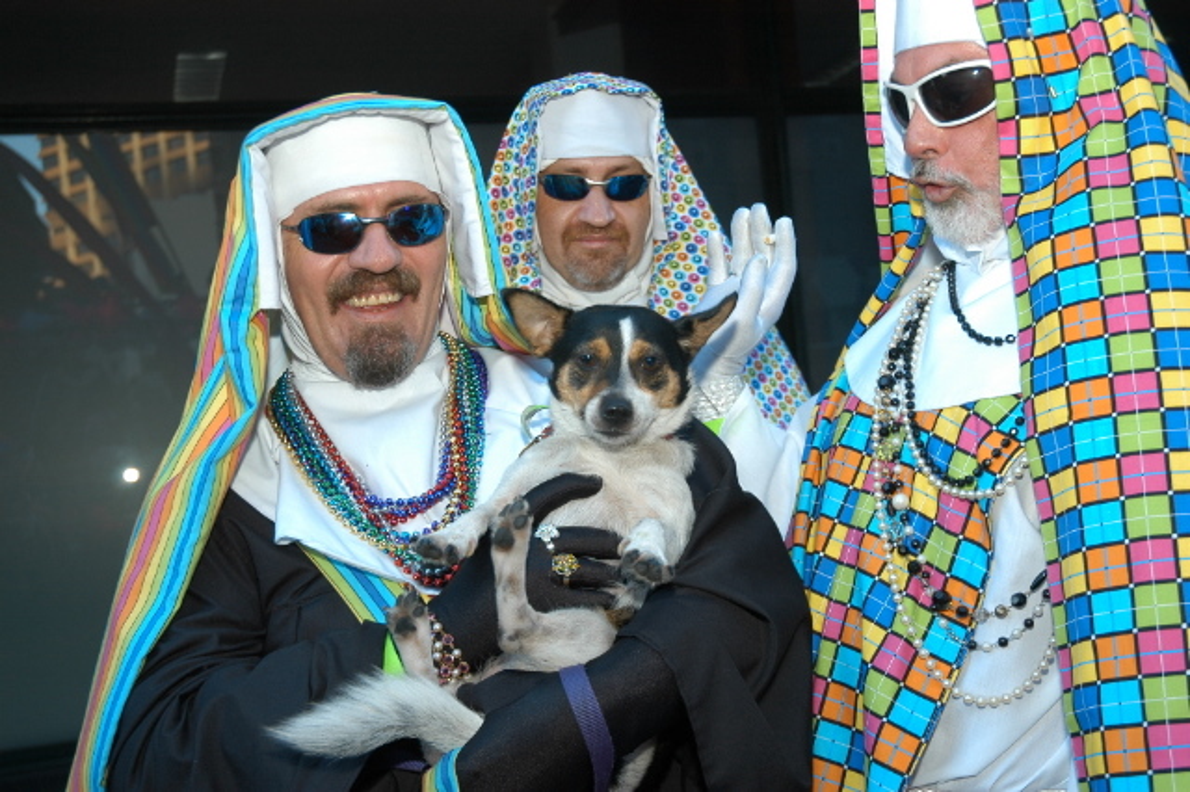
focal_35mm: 51
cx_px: 595
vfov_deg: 26.5
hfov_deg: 38.9
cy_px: 396
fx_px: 1685
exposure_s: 1/60
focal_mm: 34
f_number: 4.5
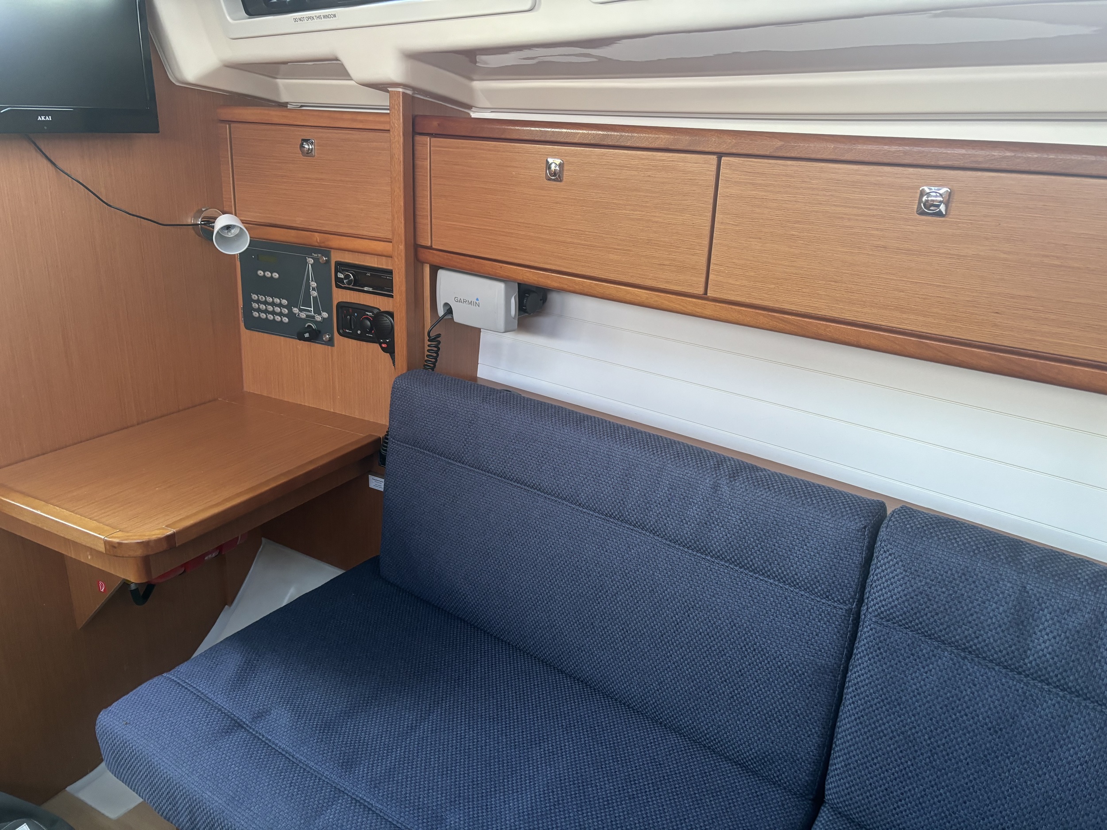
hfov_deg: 67.3
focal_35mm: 26
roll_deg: -1.4
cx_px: 554
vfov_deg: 53.1
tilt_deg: -20.7
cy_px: 415
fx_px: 831
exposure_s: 1/60
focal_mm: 5.96
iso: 200
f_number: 1.6
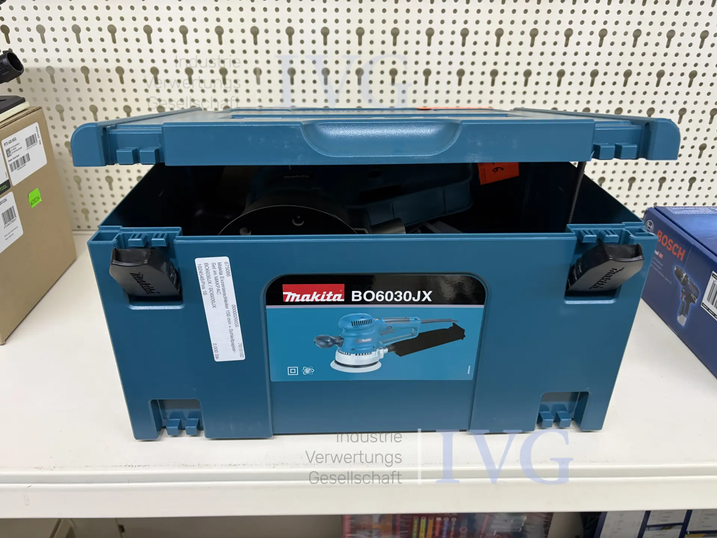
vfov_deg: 53.1
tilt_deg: -27.9
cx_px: 358
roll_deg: +0.2
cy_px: 269
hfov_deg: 67.3
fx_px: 539
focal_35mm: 26
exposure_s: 1/50
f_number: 1.6
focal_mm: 5.96
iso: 125
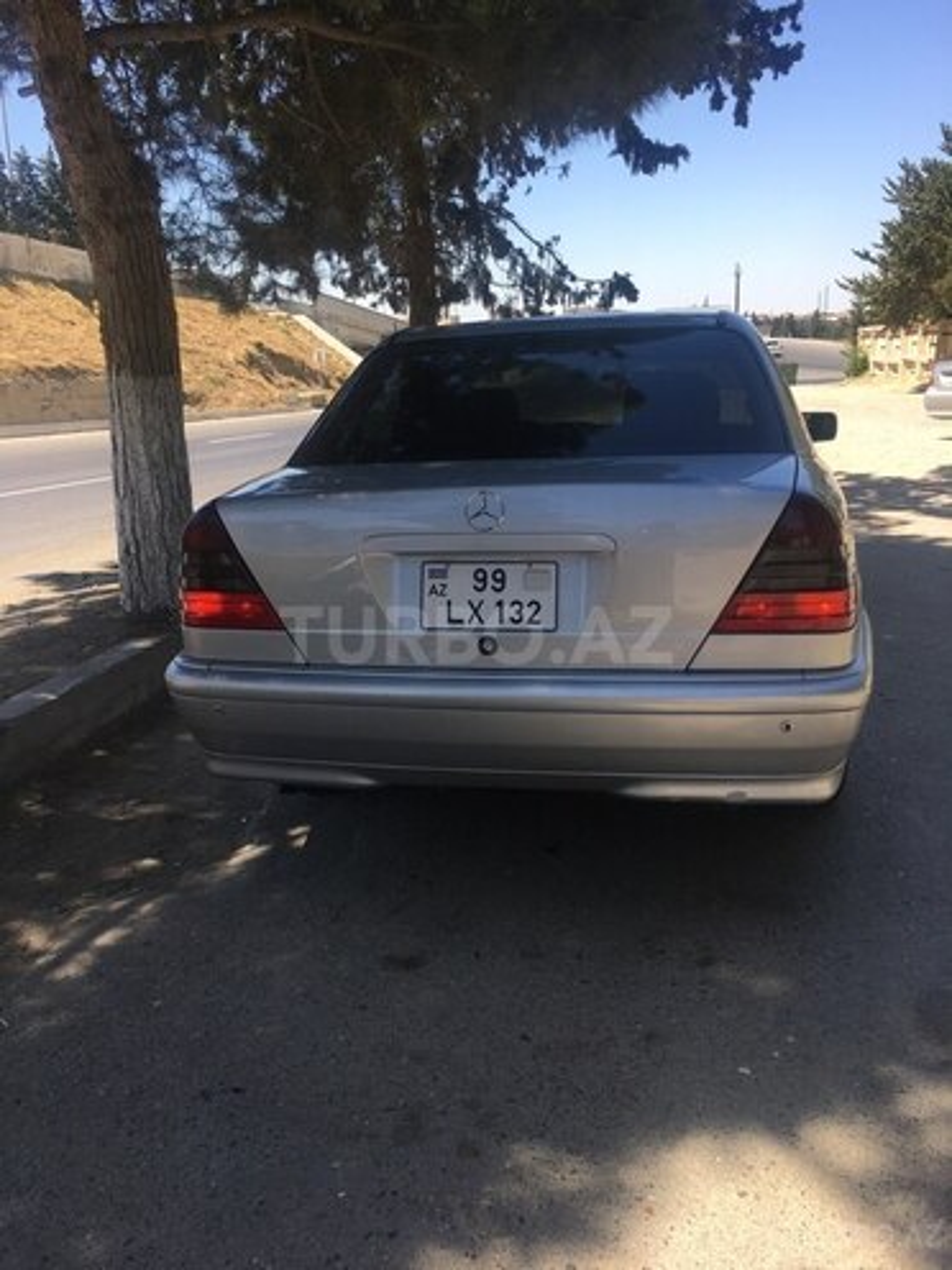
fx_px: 1063
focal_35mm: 29
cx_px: 476
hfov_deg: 48.2
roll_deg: +2.9
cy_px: 635
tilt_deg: -13.5
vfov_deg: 61.7
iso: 25
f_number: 2.2
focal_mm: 4.15
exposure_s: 1/651
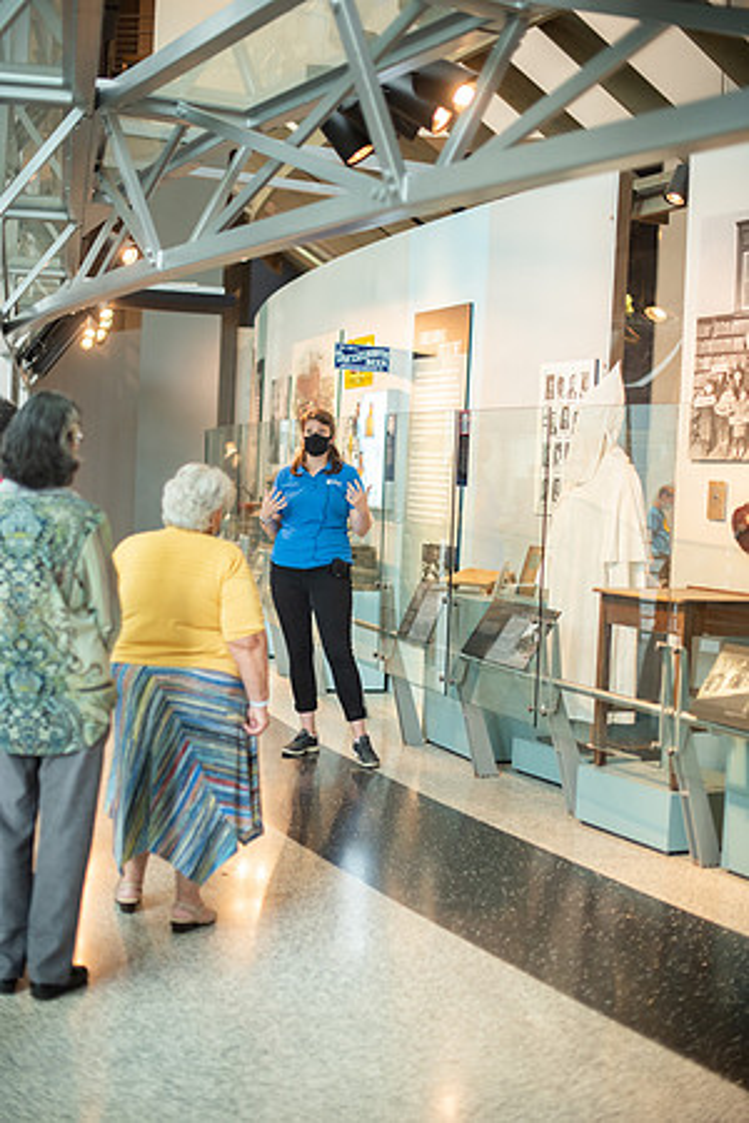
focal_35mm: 50
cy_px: 562
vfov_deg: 39.6
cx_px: 374
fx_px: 1560
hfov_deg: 27.0
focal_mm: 50
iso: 640
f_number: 1.8
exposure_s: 1/200
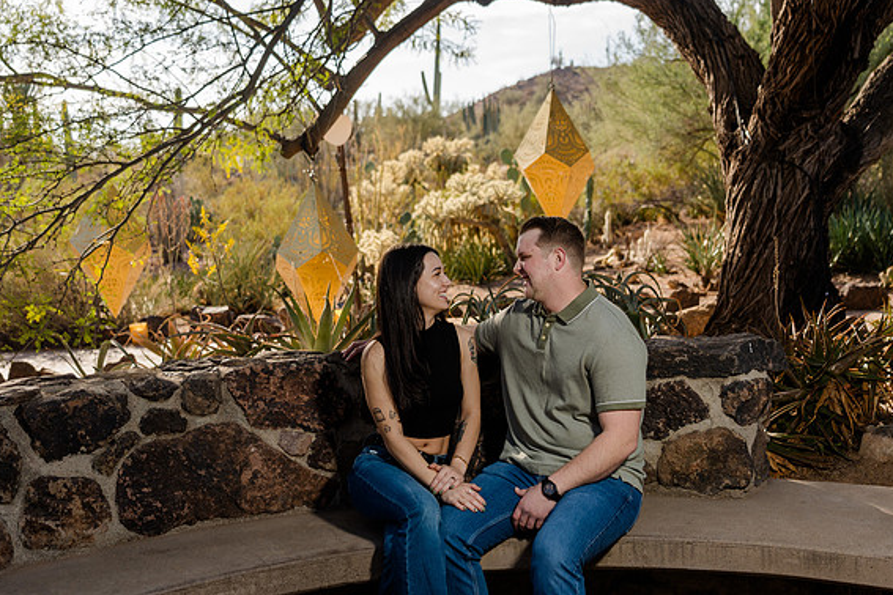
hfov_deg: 43.6
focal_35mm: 45
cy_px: 295
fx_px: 1116
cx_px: 447
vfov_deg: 29.9
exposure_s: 1/250
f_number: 4
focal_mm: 44
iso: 50
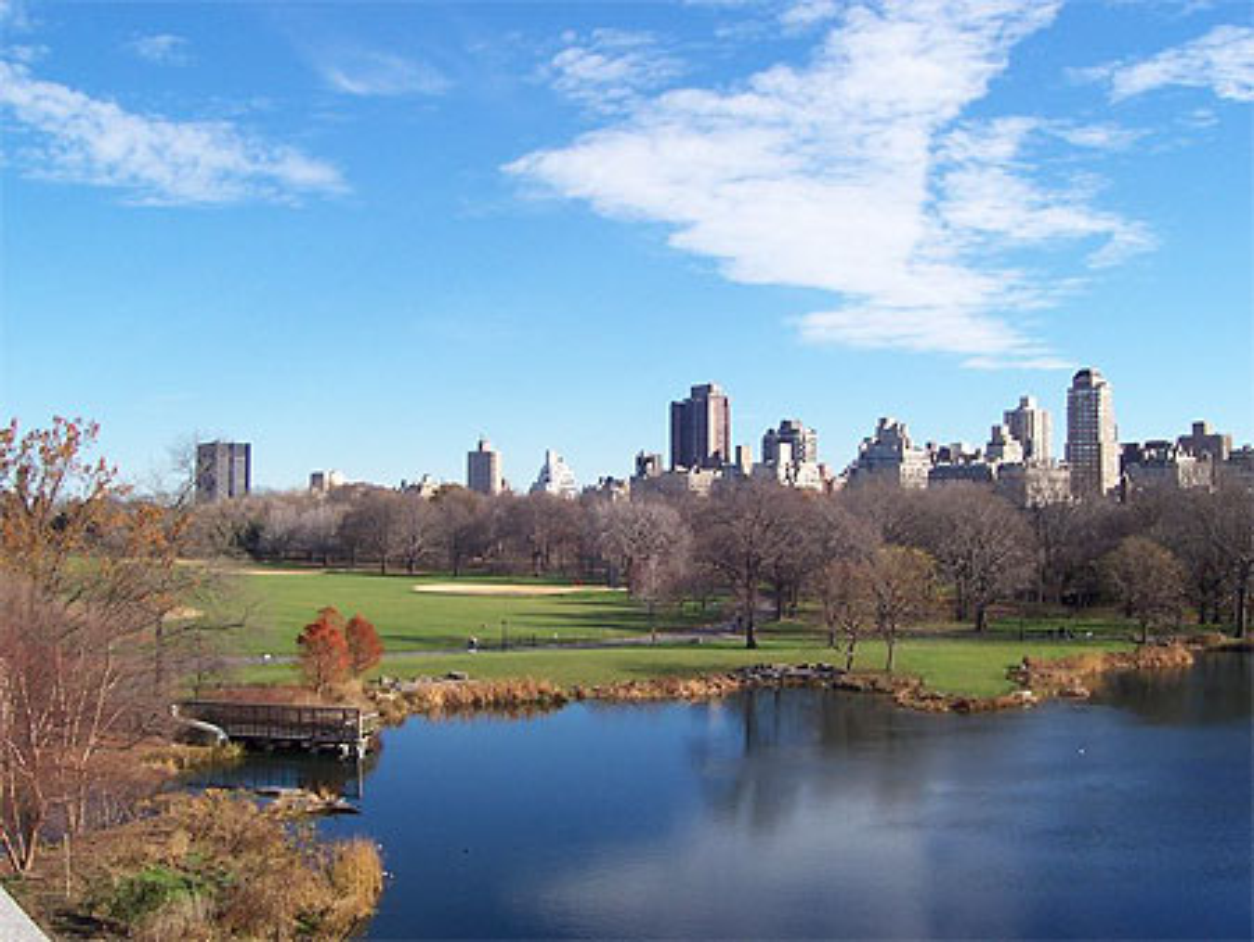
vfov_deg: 38.7
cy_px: 471
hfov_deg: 50.1
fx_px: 1341
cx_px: 627
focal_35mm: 37
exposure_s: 1/350
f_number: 5.6
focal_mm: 5.6
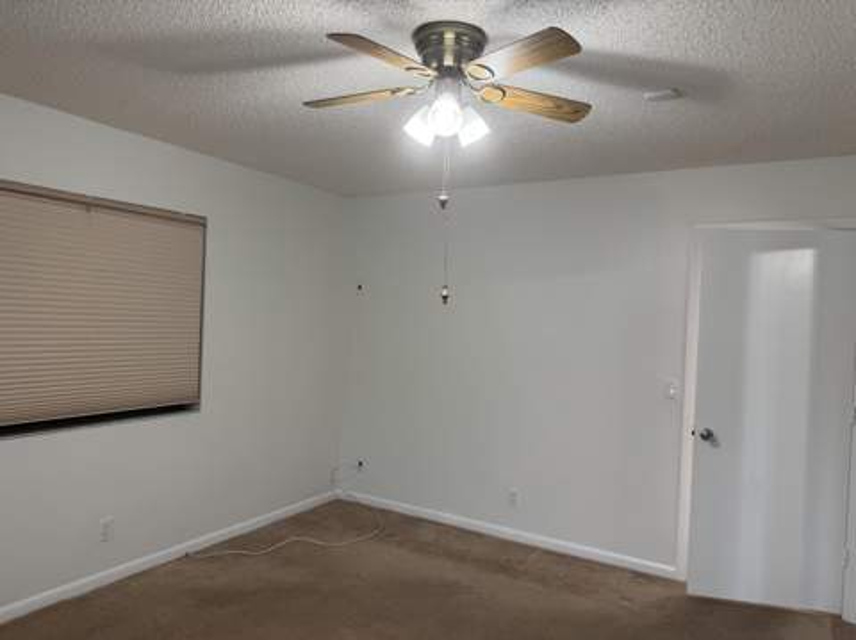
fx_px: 593
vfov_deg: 56.7
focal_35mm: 24
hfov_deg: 71.7
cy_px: 320
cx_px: 428
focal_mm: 6.76
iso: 100
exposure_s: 1/60
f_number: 1.78
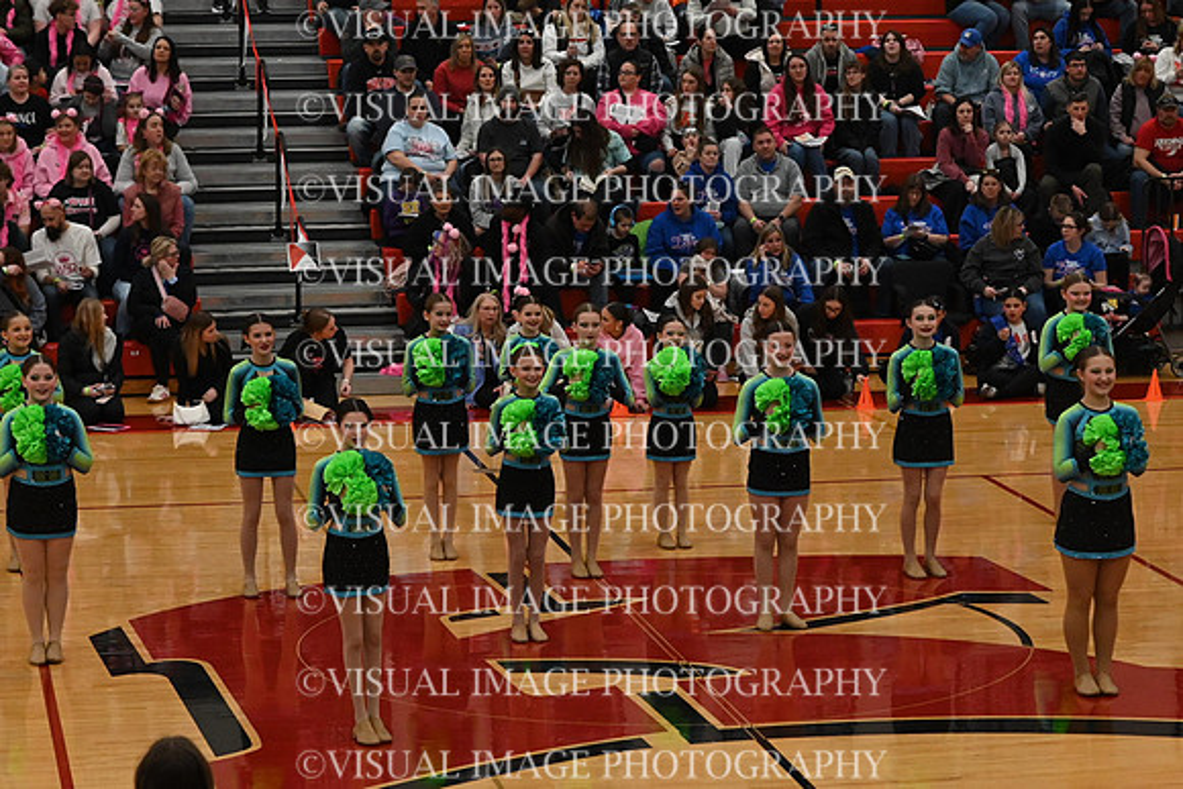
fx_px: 3451
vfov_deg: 13.0
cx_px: 592
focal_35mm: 105
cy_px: 394
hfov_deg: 19.5
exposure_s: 1/500
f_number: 4
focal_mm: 70
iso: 5000
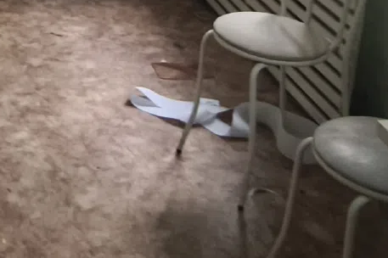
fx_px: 883
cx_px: -34
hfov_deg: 23.3
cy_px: -289
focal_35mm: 82
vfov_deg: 13.7
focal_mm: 1.91
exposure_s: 1/25
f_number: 2.2
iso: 500
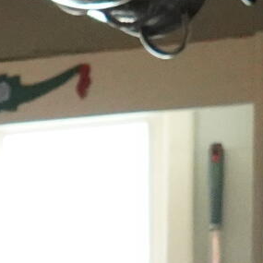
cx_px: -496
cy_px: 680
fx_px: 1848
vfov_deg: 7.5
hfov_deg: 7.3
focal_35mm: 215
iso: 10000
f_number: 4
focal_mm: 24
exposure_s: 1/160
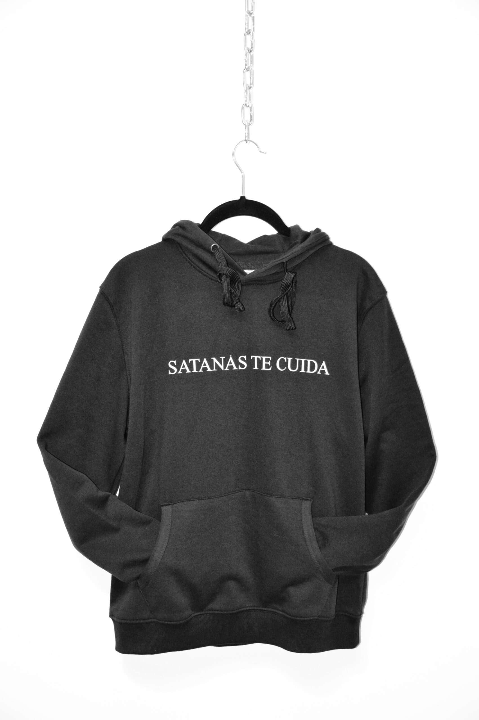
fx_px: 960
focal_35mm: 48
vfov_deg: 41.1
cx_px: 240
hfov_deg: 28.0
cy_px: 360
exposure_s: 1/60
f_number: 4.2
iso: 3200
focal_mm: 32
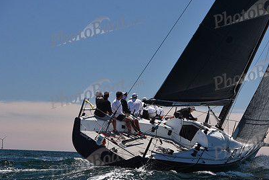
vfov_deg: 13.5
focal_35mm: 101
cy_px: 117
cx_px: 179
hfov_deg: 20.1
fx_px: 755
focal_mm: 70
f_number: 7.1
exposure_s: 1/800
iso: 250
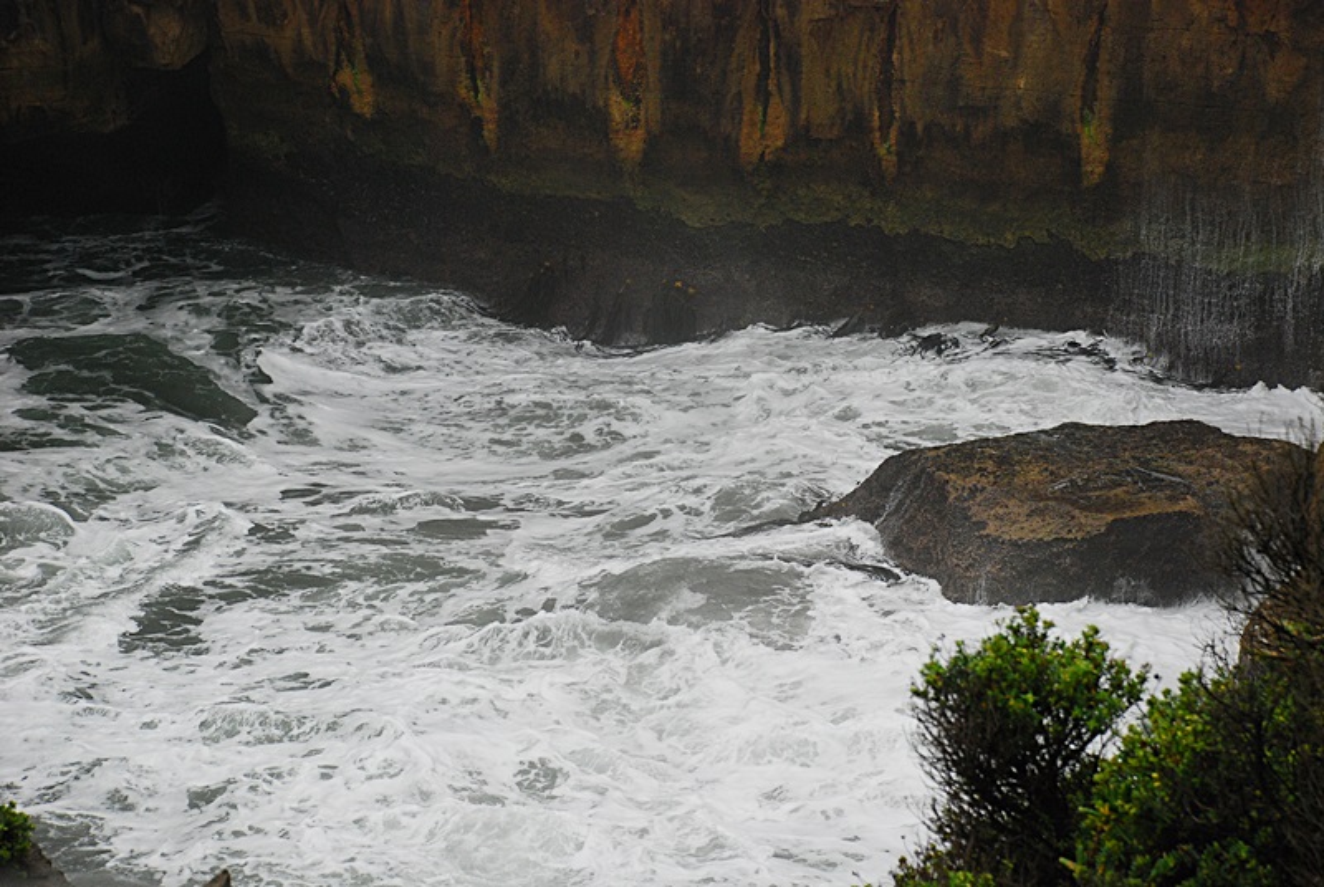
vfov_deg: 13.9
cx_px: 662
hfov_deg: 20.6
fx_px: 3646
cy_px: 444
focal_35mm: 99
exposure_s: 1/250
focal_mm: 66
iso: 400
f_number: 5.3
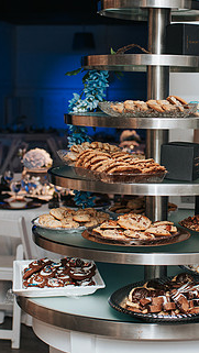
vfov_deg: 27.3
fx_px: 721
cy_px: 115
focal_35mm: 77
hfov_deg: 15.7
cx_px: 143
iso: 1000
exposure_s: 1/200
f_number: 2.8
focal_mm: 35
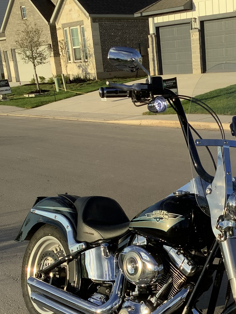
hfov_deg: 24.0
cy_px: 261
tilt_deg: -20.5
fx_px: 545
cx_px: 196
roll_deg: +2.8
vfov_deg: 31.2
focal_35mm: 60
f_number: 2.4
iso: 25
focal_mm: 3.3
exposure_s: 1/715
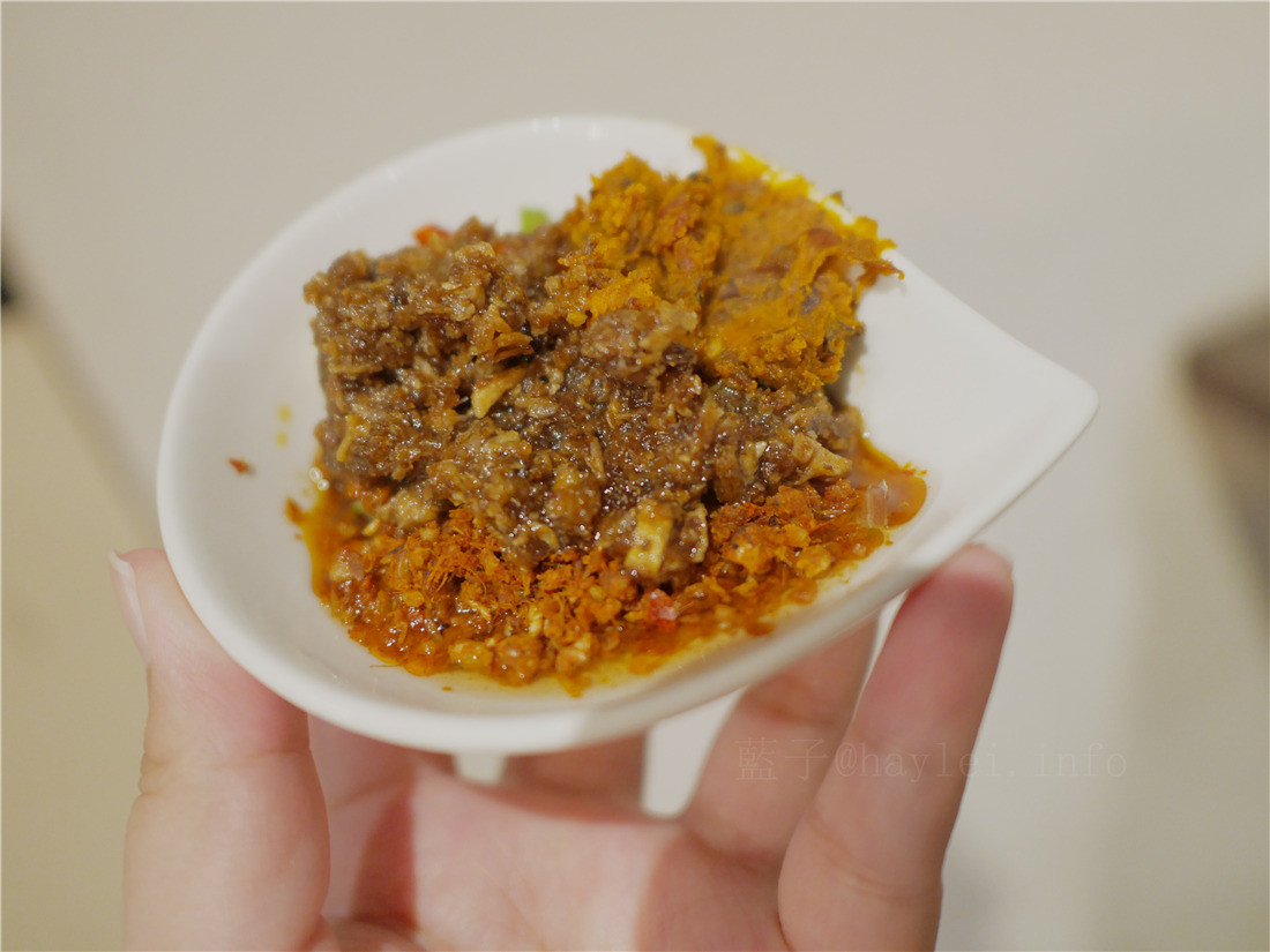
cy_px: 476
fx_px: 1101
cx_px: 635
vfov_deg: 46.8
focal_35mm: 30
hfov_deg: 60.0
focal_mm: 15
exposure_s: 1/60
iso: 1000
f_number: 1.7
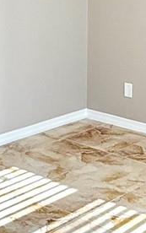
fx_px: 546
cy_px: -30
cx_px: 39
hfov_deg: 15.2
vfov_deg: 22.6
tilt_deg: +1.3
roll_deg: +0.3
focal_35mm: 86
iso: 64
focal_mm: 2.22
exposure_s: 1/120
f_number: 2.2
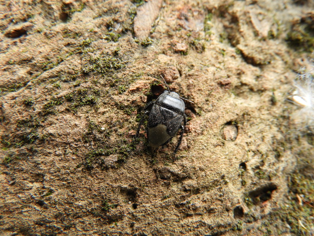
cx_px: 157
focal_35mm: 30
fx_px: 272
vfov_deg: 46.8
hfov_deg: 60.0
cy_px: 118
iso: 100
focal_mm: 5.4
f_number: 3.5
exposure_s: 1/125
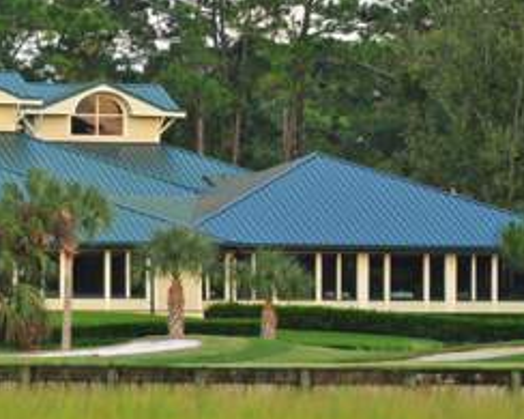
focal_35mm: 373
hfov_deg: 5.2
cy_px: 269
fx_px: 5781
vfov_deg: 4.1
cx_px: 64
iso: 200
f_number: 2.8
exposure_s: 1/250
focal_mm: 135
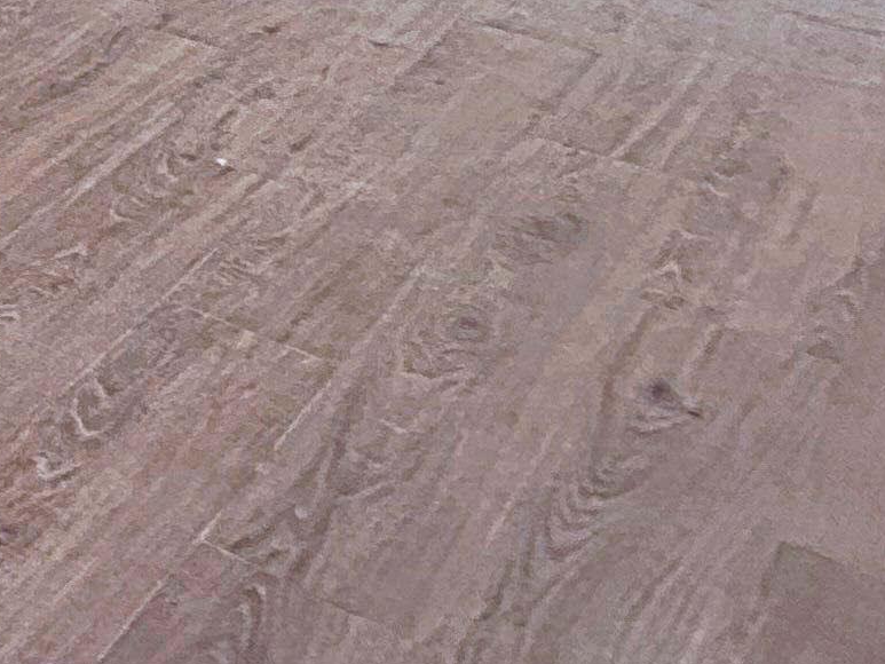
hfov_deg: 20.2
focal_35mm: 73
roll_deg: -0.7
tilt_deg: +1.6
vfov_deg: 14.8
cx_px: -658
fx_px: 1867
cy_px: -822
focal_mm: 2.22
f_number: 2.2
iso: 40
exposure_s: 1/166
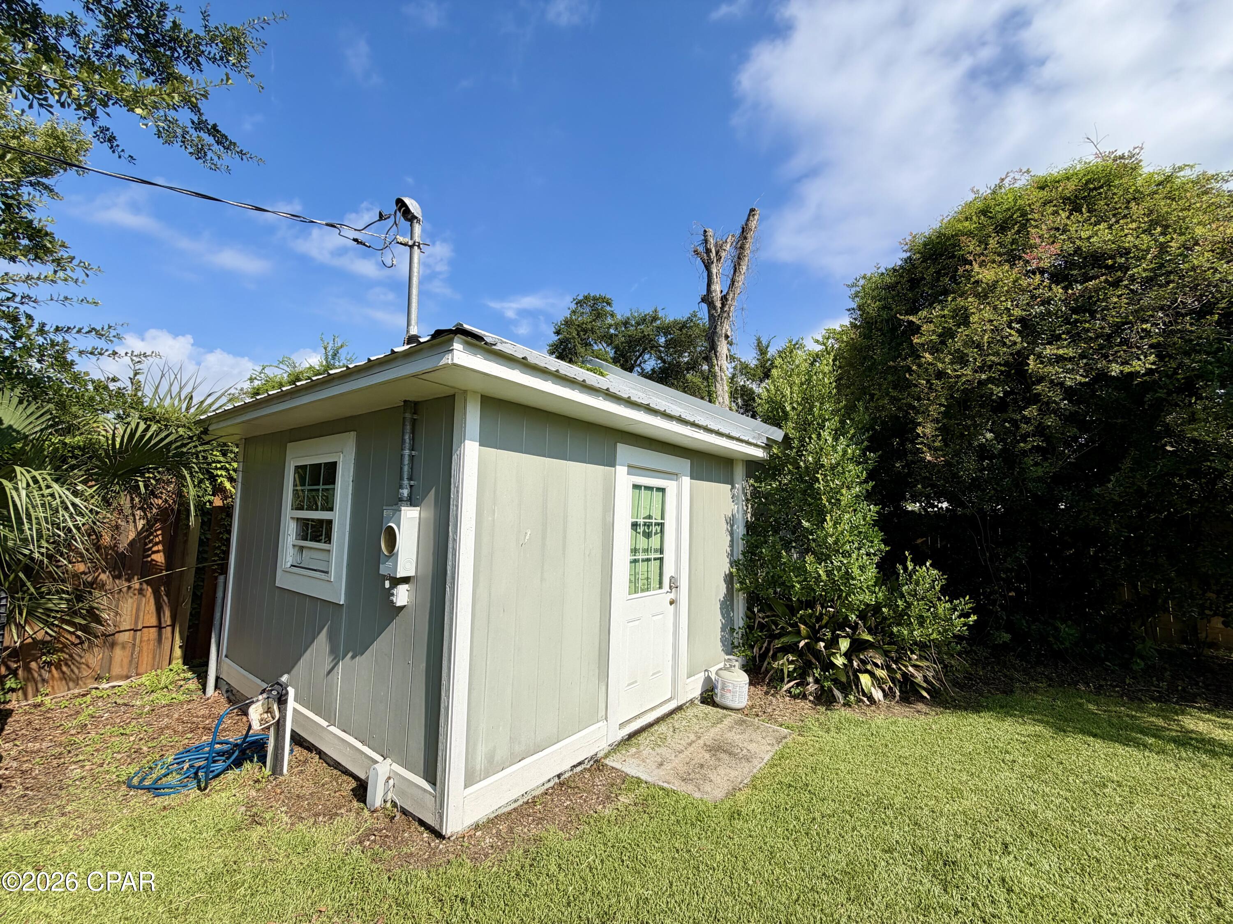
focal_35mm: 14
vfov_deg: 85.7
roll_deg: -2.1
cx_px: 616
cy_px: 462
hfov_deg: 102.1
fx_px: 499
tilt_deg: +7.6
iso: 20
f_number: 2.2
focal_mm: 2.22
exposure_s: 1/789
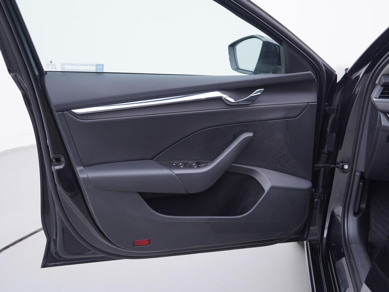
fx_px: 450
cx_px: 182
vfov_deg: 36.0
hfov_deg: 46.8
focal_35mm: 40
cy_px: 150
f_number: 3.2
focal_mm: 24
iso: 125
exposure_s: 1/50
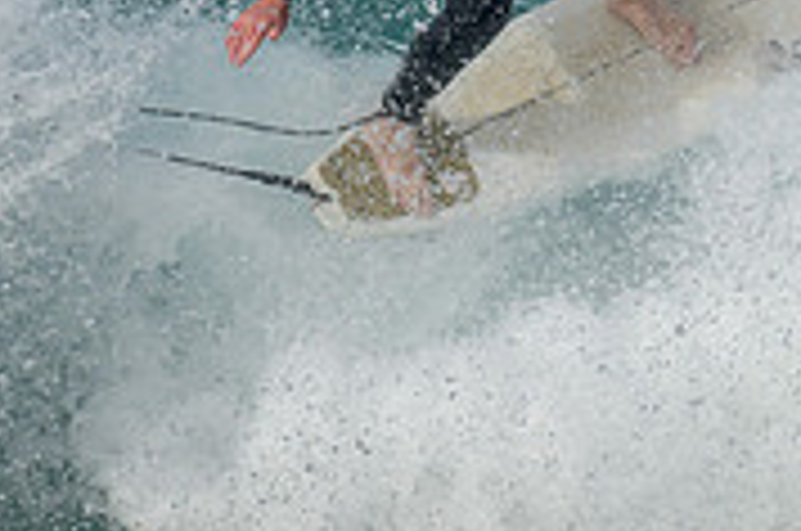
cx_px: 963
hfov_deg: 0.8
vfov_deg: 0.5
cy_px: 119
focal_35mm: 2614
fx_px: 58057
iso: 450
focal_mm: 800
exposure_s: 1/2500
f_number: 6.3
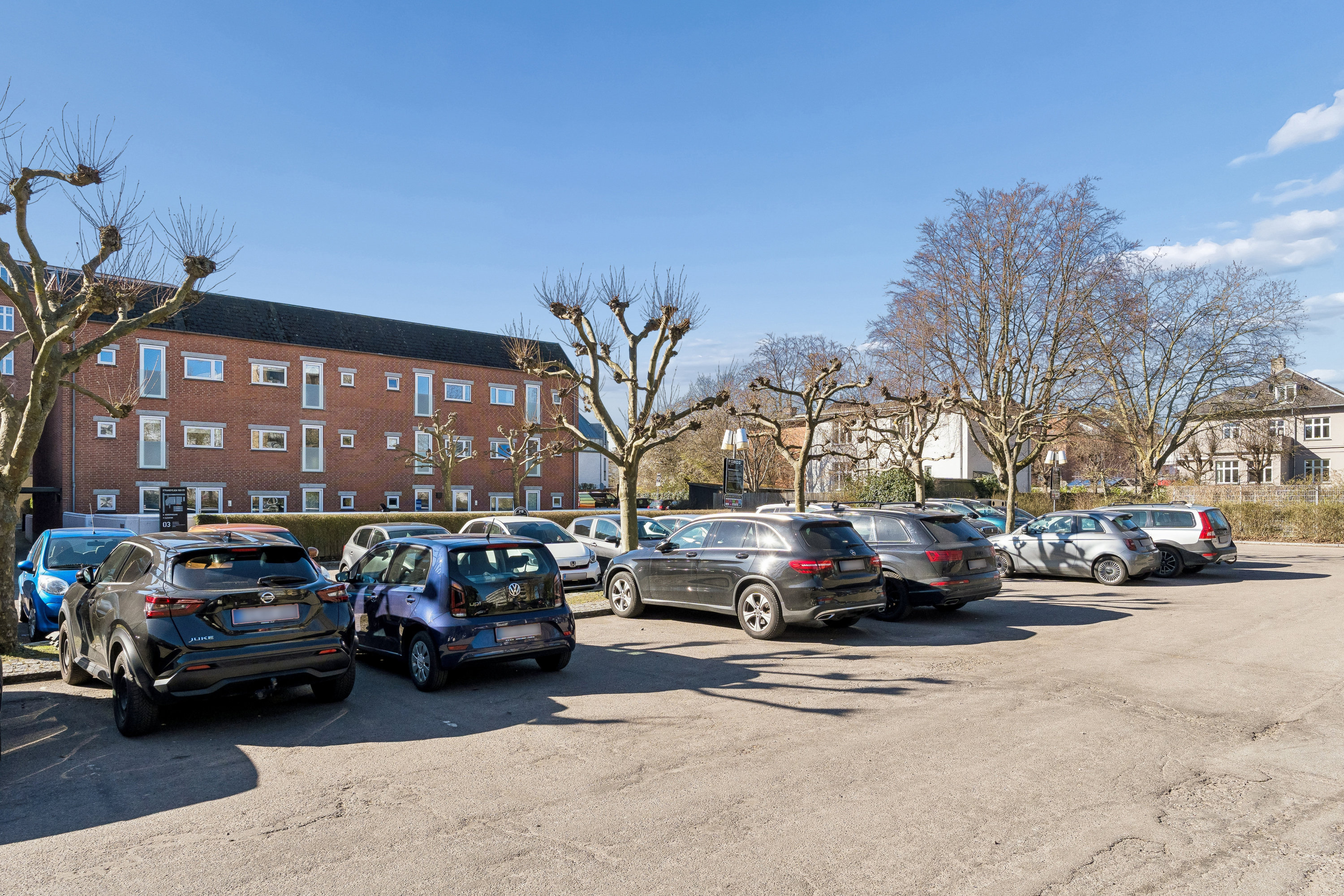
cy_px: 448
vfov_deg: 58.5
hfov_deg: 80.0
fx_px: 801
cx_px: 672
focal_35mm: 21
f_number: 7.1
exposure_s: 1/800
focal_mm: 14.3
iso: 400
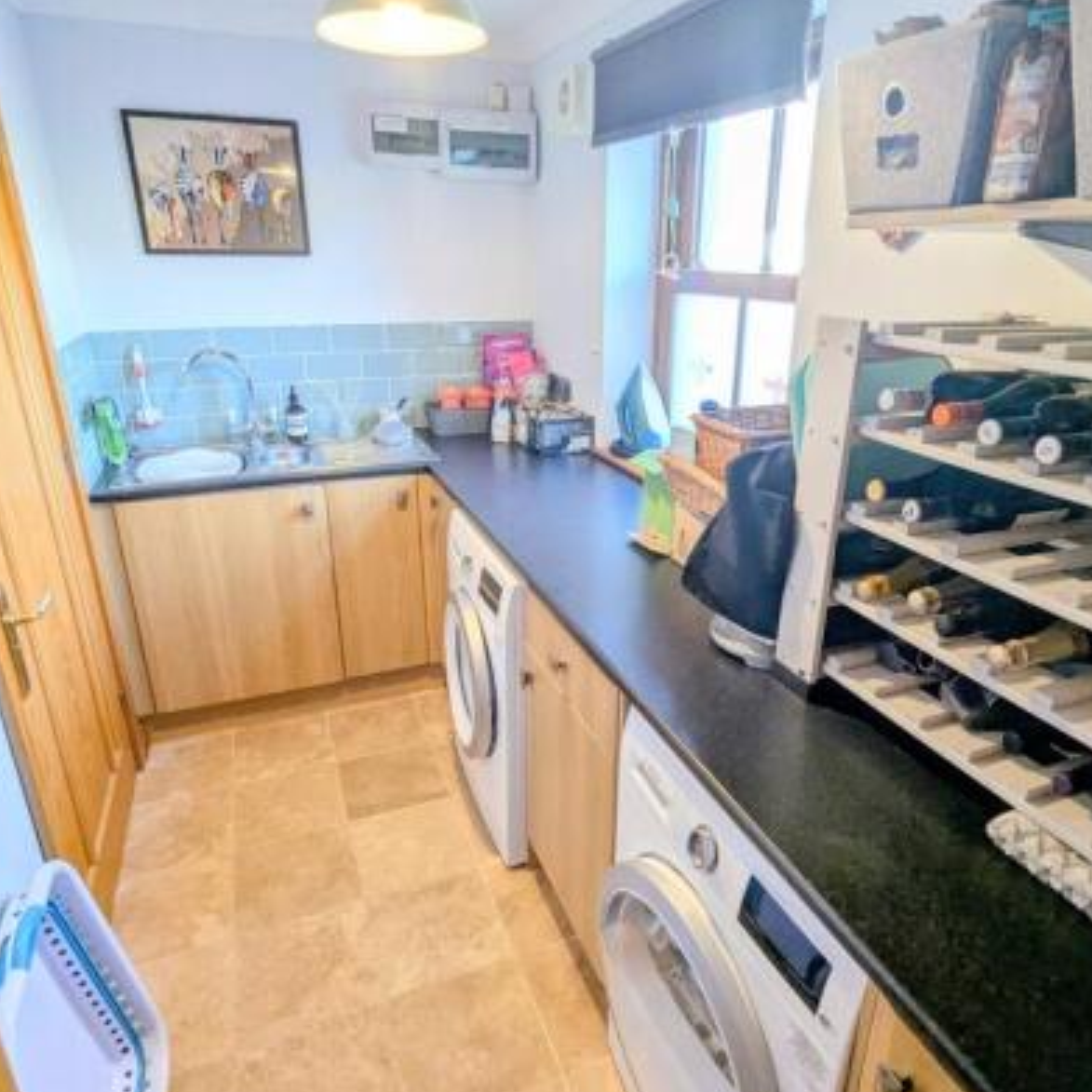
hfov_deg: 72.0
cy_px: 540
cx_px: 586
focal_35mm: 21
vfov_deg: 72.1
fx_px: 749
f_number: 2.2
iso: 107
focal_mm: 2.35
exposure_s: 1/40.1
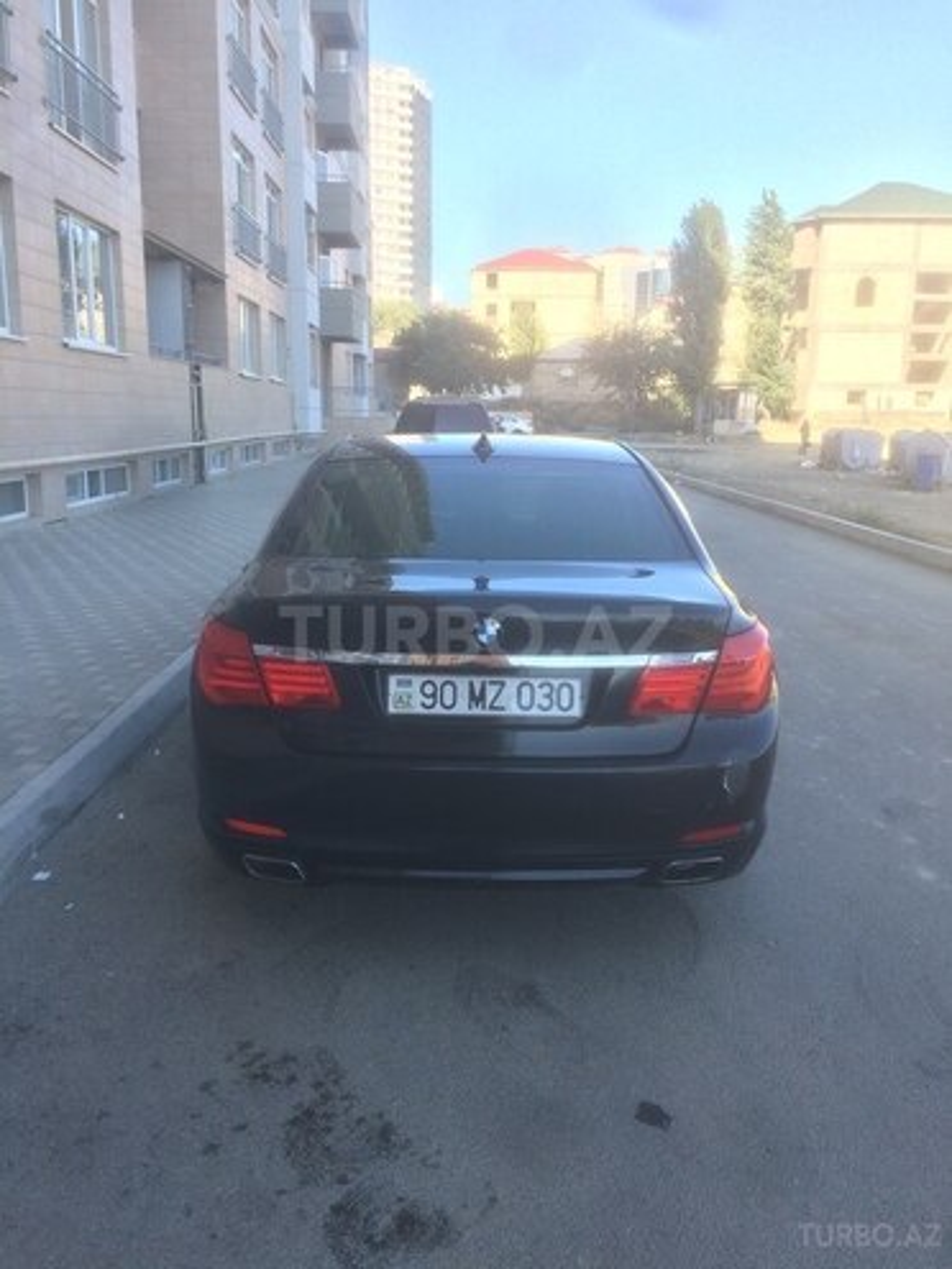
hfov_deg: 48.2
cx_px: 476
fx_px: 1063
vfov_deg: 61.7
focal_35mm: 29
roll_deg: -0.1
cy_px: 634
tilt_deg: -11.8
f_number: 2.2
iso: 32
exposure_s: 1/373
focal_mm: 4.15
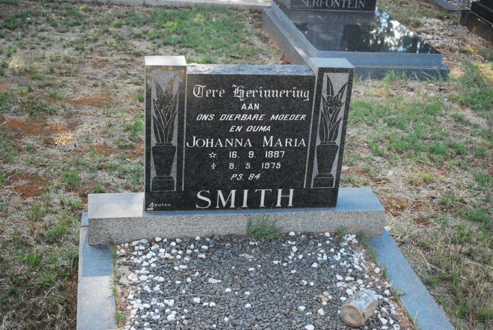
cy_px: 165
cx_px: 246
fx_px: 740
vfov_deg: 25.1
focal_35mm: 54
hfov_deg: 36.8
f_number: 5.3
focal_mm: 36
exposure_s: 1/1000
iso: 1600
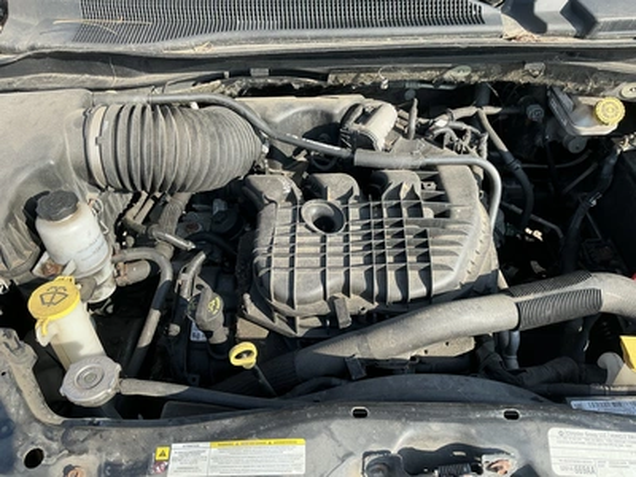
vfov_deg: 49.7
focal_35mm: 28
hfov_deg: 63.4
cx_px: 318
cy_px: 238
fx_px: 514
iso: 25
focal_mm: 3
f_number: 1.8
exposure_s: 1/314
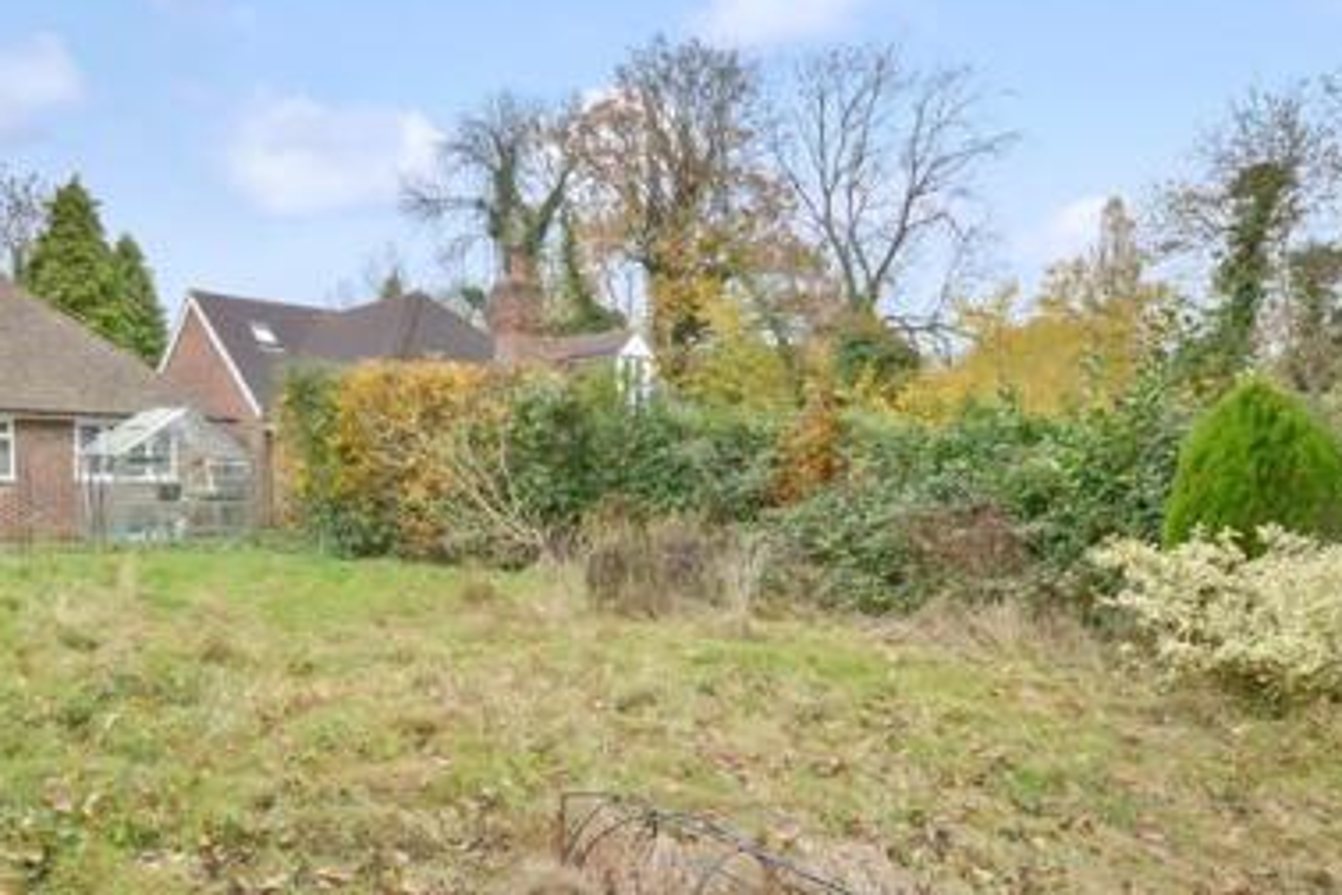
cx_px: 483
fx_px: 969
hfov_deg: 68.0
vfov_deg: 49.4
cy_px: 506
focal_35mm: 26
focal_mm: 10
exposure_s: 1/100
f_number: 8
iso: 500
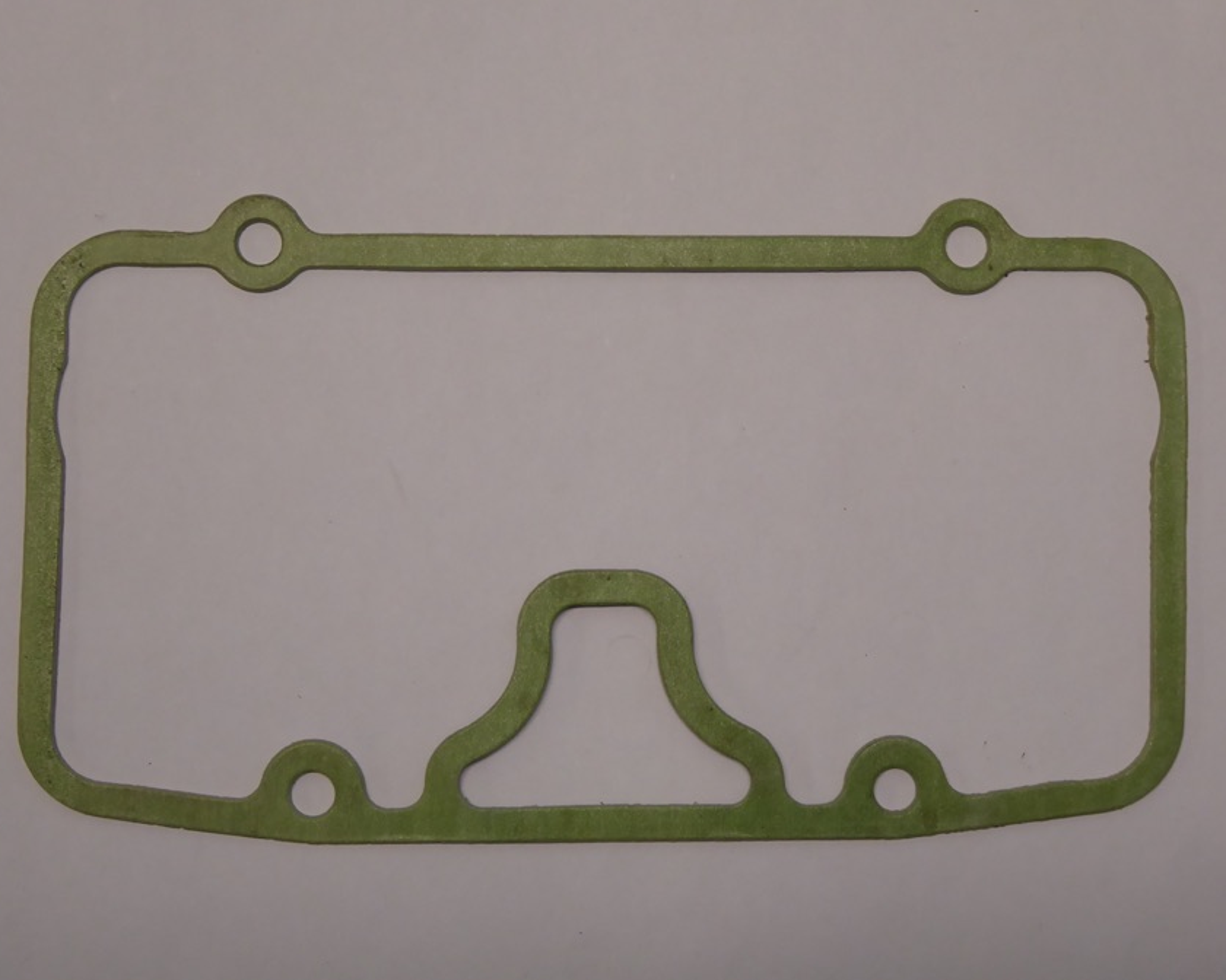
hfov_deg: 27.9
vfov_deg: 22.5
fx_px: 2467
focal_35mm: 68
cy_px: 491
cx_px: 612
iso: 250
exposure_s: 1/60
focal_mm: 10.9
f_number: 4.3
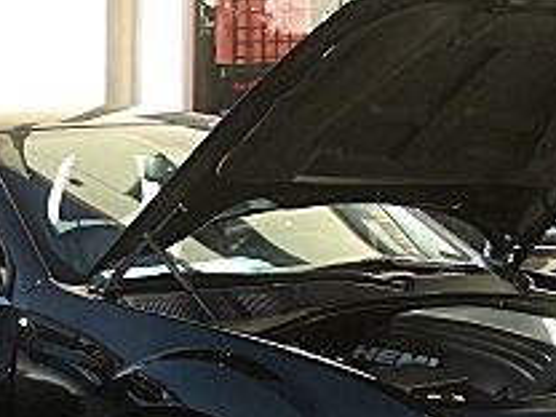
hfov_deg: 17.6
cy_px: 382
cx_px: 147
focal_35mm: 111
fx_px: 1783
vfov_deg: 13.2
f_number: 2.8
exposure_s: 1/250
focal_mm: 6.3
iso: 50
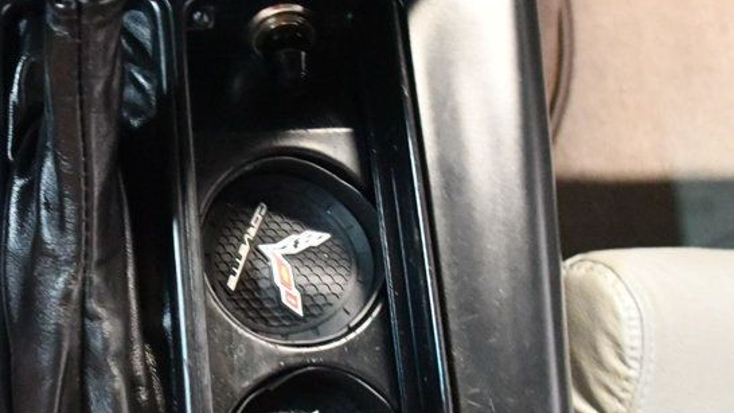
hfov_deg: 38.2
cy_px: 135
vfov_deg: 22.5
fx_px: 1031
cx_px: 183
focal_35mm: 53
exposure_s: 1/60
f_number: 3.5
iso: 12800
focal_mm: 18
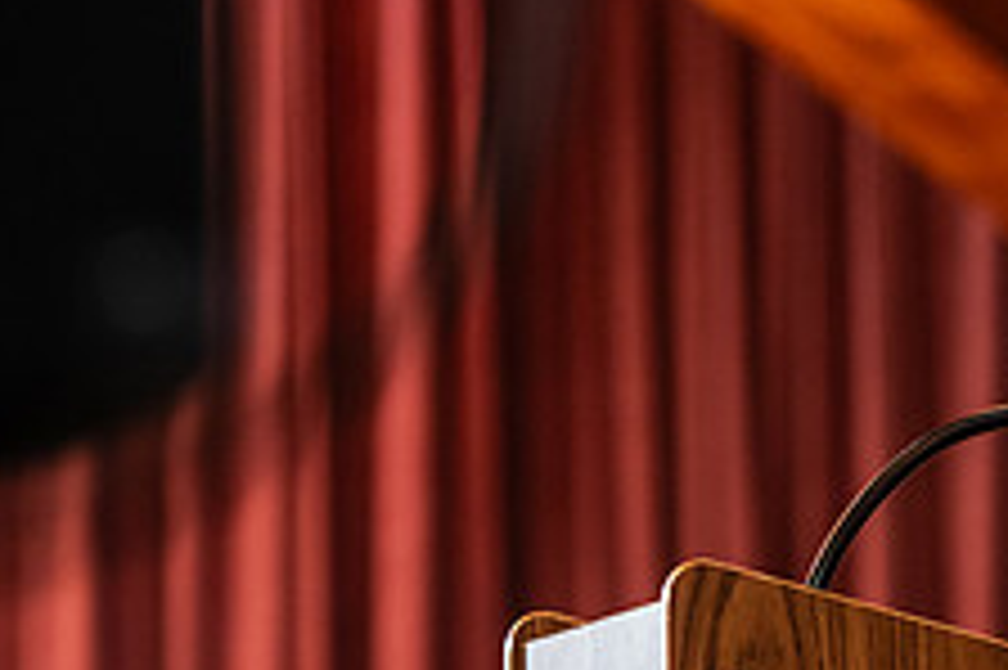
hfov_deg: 6.3
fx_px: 9065
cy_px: 339
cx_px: 1228
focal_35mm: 324
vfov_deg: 4.2
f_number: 3.2
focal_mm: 125
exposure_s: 1/200
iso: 1250
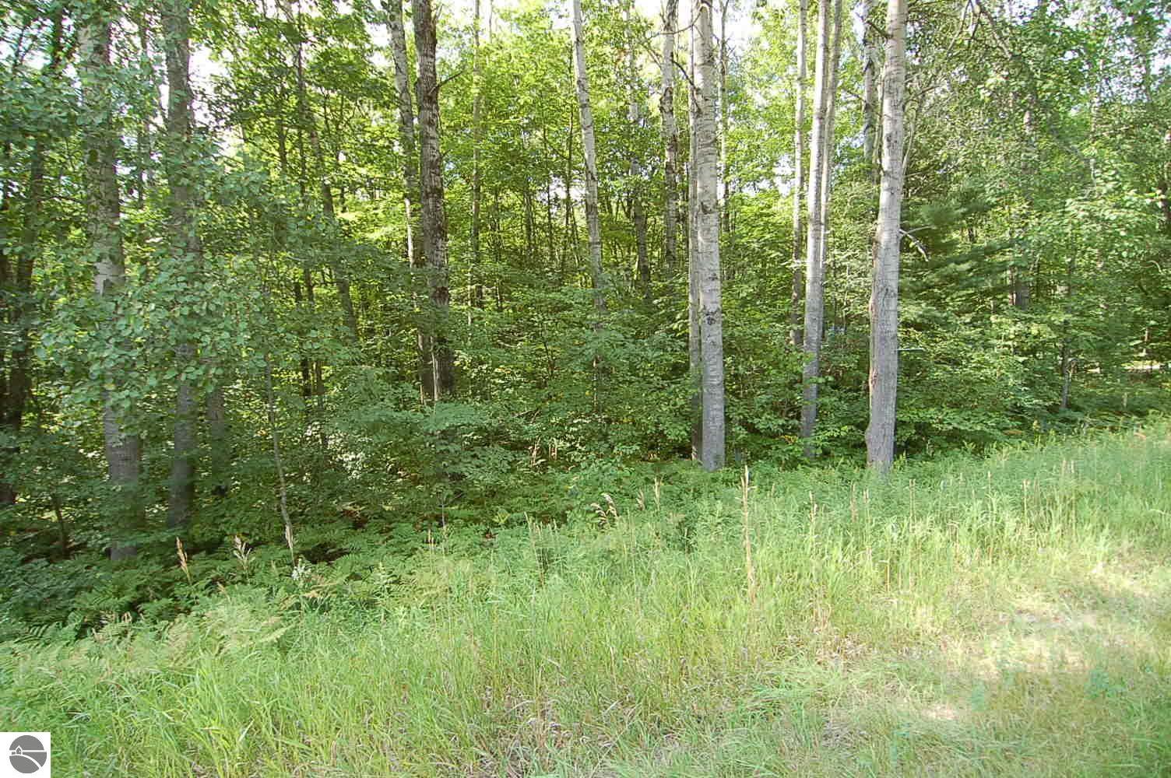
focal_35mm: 18
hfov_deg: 90.1
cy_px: 389
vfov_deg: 67.3
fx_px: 585
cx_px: 586
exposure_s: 1/80
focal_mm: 12
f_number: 4.5
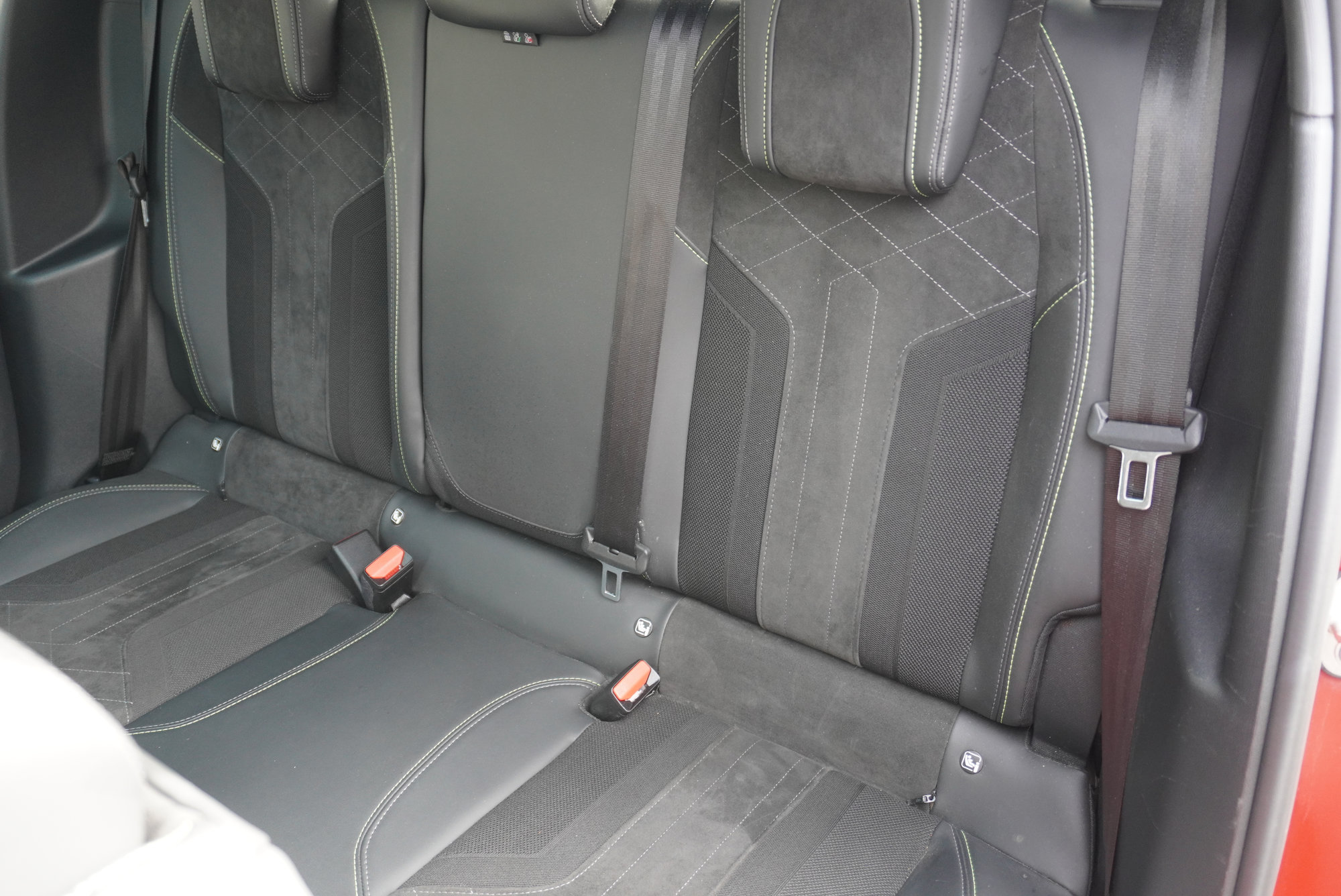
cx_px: 670
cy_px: 448
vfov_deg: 43.7
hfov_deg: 61.9
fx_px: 1118
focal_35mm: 30
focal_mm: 20
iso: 800
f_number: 4
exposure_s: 1/30
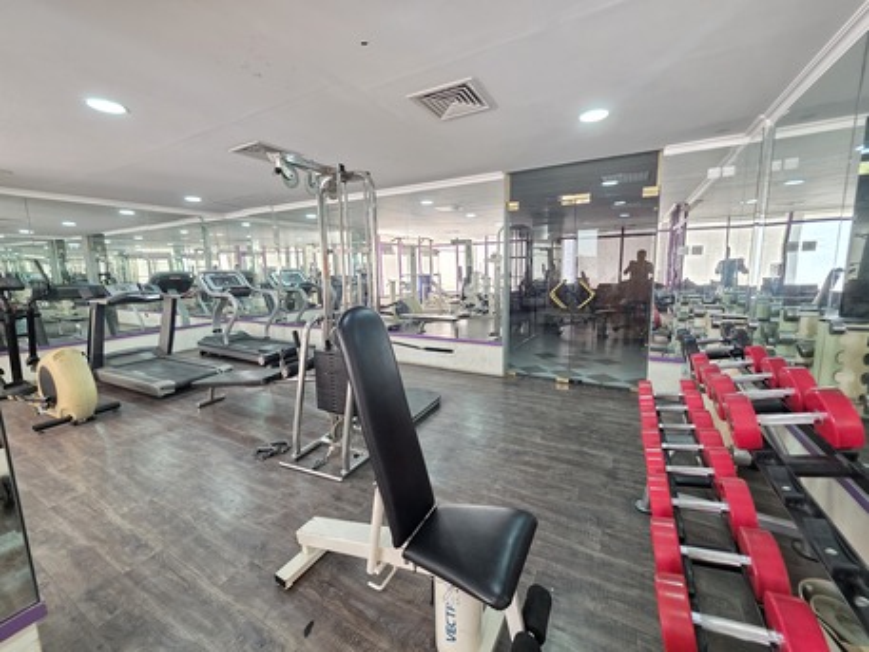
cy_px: 326
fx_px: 326
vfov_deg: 89.9
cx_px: 434
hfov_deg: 106.2
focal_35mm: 13
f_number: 1.9
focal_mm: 2.2
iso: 400
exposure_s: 1/50
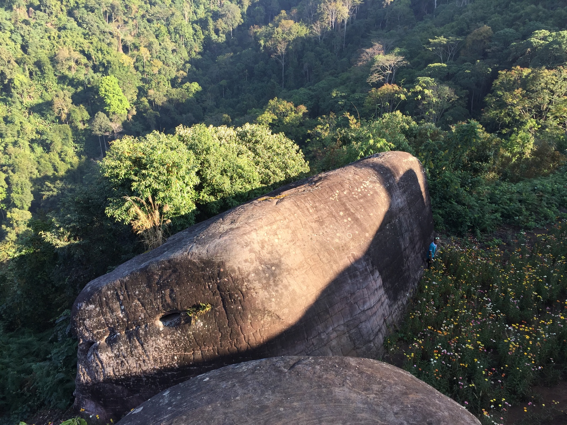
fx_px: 475
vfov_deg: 48.2
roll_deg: -3.1
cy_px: 212
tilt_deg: -26.9
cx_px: 284
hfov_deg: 61.7
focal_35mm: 29
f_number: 2.2
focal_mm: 4.15
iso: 32
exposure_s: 1/370
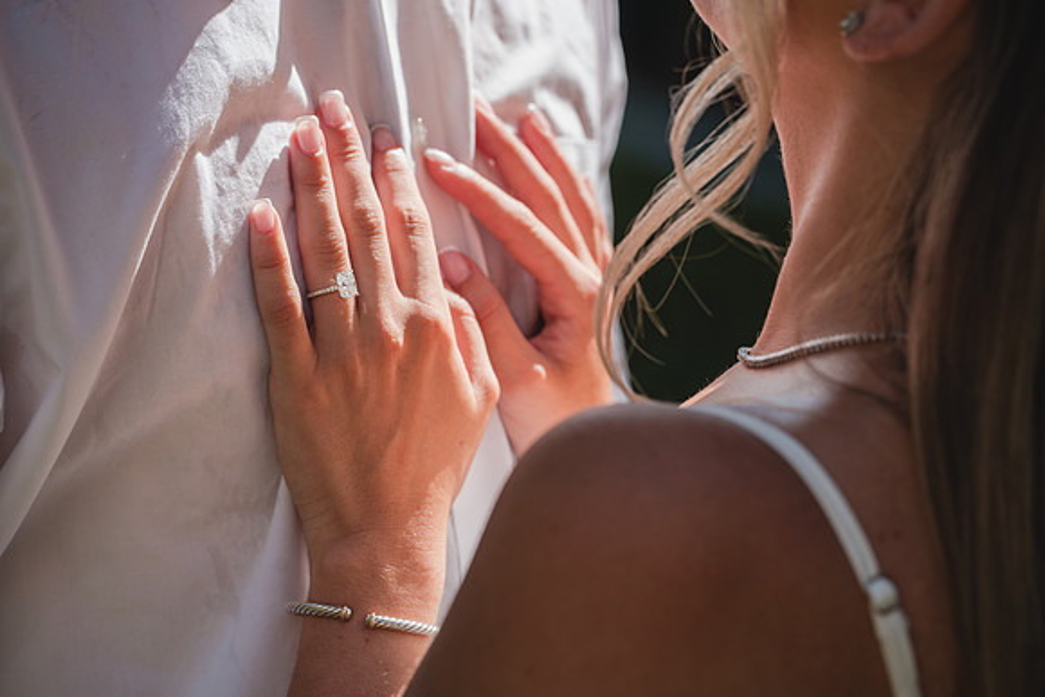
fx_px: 2352
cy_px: 348
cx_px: 522
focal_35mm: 81
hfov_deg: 25.1
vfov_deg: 16.9
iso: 100
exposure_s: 1/250
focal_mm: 81
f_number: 5.6
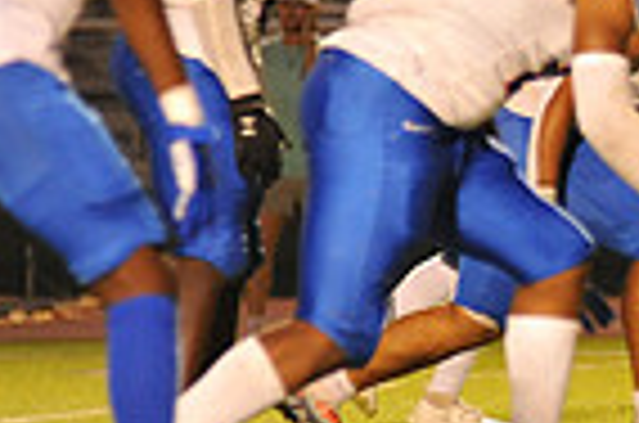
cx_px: 1192
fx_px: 12326
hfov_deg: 3.0
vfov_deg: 2.0
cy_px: 122
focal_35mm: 696
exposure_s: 1/250
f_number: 3.2
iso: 2000
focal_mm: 170
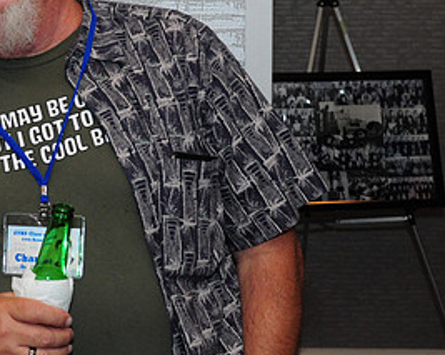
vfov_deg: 14.7
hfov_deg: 17.9
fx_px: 1368
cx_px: -32
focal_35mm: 104
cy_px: 104
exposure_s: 1/60
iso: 1000
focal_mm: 34
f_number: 6.3
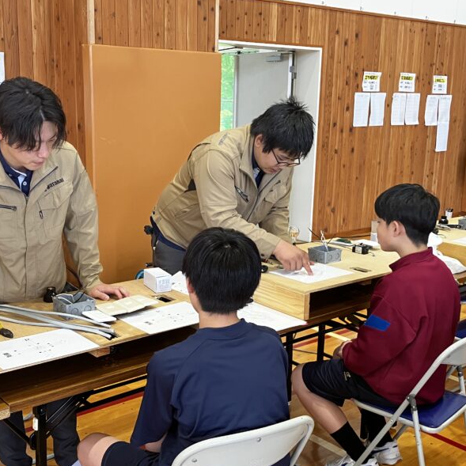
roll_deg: +0.1
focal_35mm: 43
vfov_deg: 39.1
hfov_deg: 39.1
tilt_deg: -13.4
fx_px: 655
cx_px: 200
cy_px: 262
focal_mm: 3.99
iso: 80
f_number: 1.8
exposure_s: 1/82
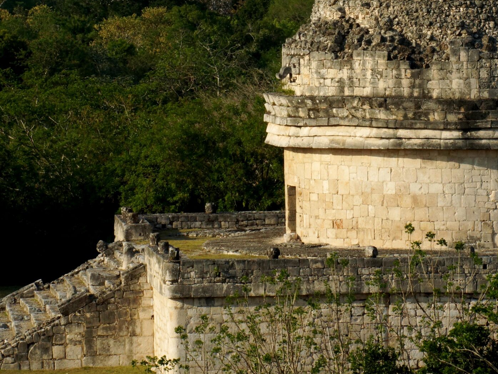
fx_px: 4575
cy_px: 90
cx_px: 309
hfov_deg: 6.2
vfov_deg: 4.7
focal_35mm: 318
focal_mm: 120
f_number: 18
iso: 400
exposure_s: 1/320
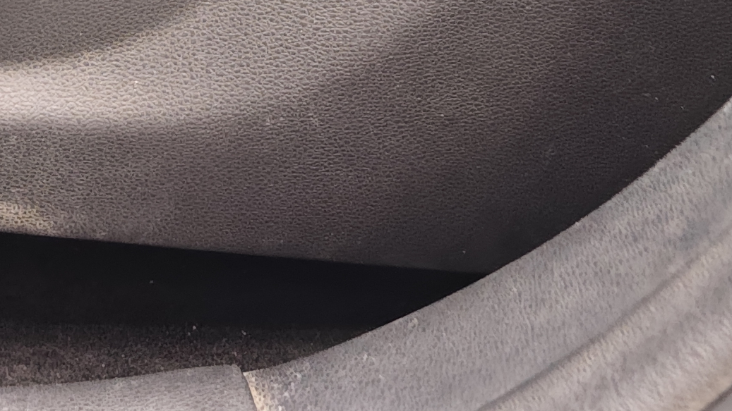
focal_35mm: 99
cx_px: -247
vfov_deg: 10.3
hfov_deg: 19.7
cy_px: -634
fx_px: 1921
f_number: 1.9
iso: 1250
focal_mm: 8.7
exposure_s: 1/25
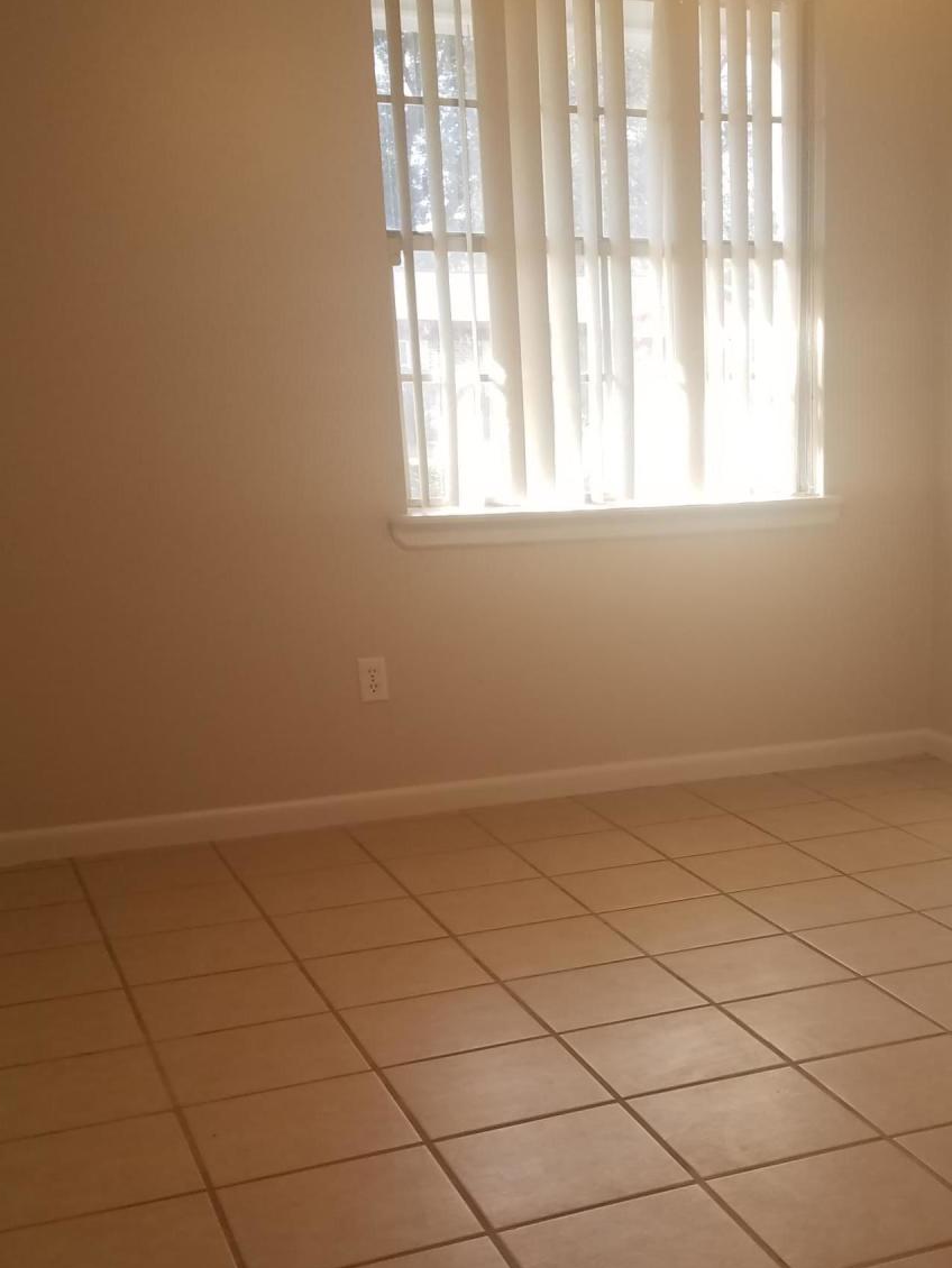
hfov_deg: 30.5
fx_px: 1686
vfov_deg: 40.8
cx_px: 806
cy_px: 833
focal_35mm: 46
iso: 50
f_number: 1.7
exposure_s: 1/60
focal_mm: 4.2
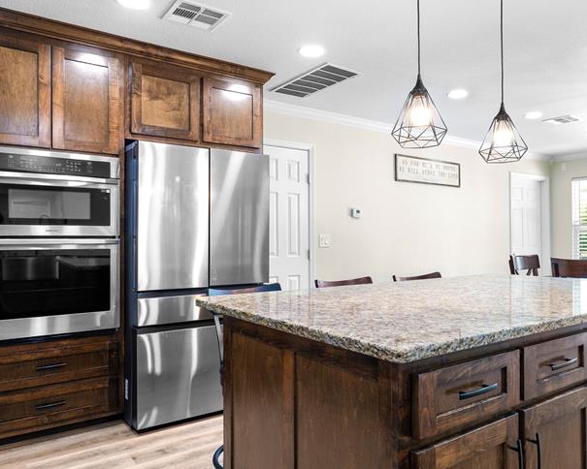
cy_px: 207
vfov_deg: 53.1
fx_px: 469
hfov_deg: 64.0
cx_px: 317
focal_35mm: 27
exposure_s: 2
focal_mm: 17
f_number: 9
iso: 125
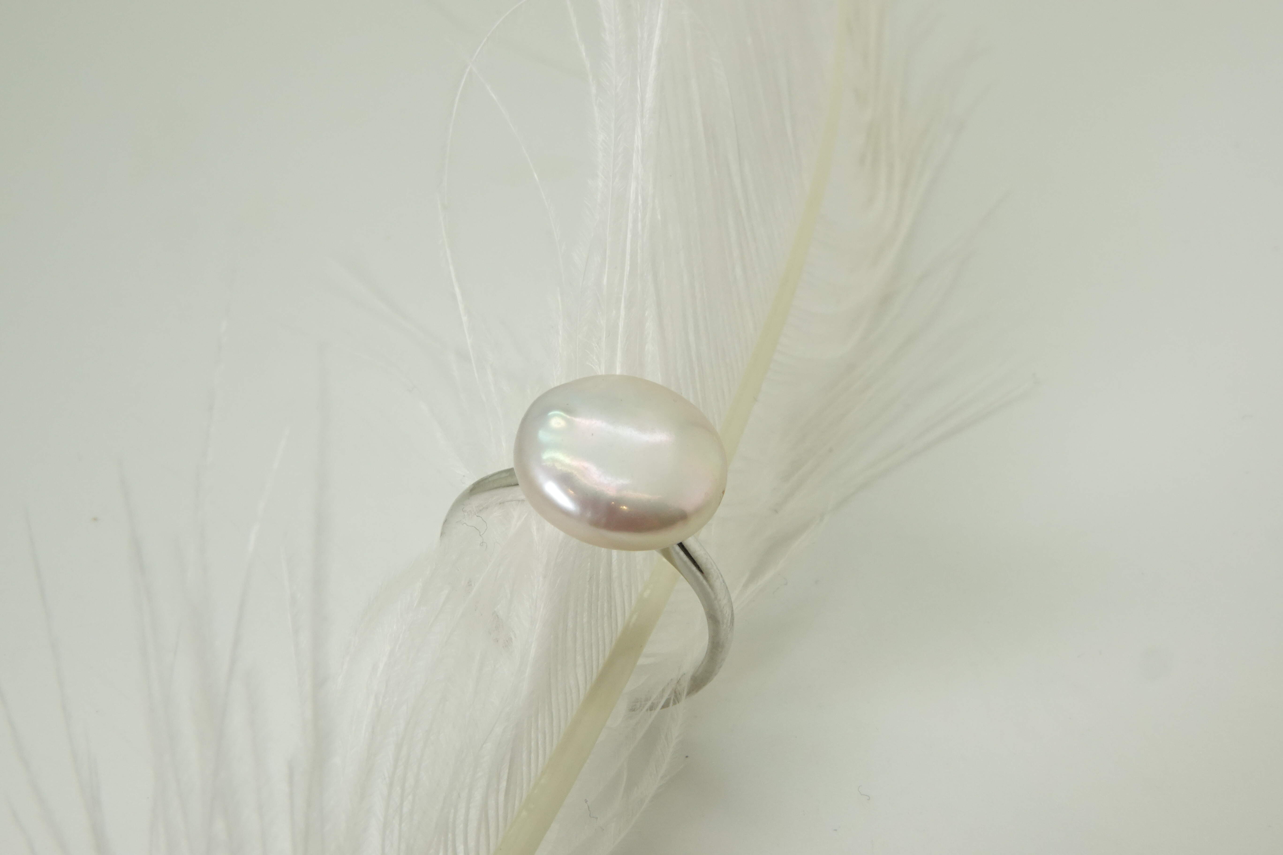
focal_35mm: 54
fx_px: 1924
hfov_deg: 36.9
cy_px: 428
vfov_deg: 25.1
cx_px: 642
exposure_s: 1/60
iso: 500
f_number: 16
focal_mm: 19.68
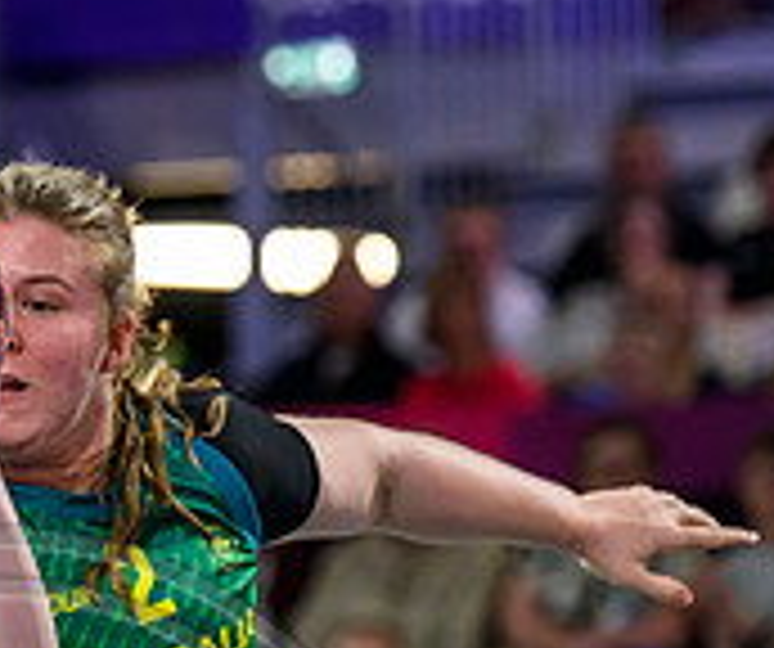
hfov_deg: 3.4
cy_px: 758
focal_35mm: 551
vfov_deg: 2.9
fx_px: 12854
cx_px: -581
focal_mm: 120
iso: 2500
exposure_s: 1/1600
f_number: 3.2
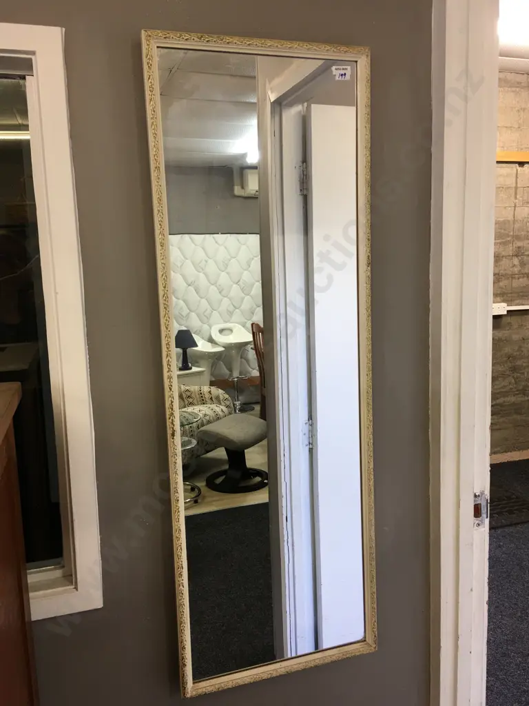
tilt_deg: -6.9
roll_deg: +0.6
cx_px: 264
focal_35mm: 29
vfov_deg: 61.7
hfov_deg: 48.2
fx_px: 591
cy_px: 353
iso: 40
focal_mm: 4.15
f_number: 2.2
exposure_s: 1/33
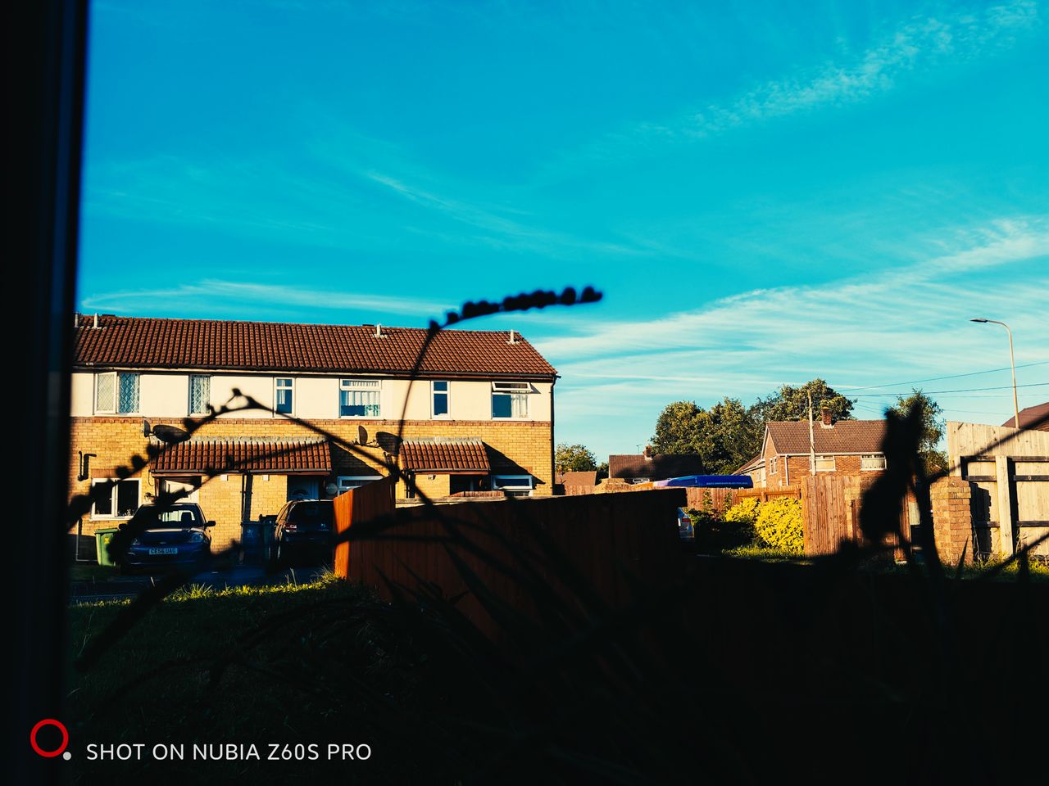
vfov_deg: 40.7
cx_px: 524
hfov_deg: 52.6
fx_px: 1061
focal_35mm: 35
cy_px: 393
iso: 160
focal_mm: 8.29
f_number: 1.59
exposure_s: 1/744
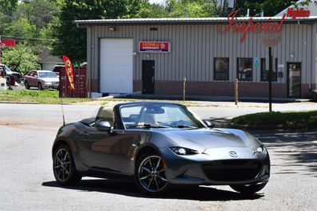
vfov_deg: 9.2
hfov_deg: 13.8
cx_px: 159
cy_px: 106
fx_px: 1312
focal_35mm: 149
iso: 160
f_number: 8
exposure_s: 1/250
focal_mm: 98
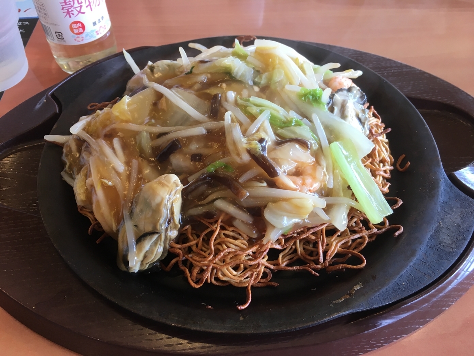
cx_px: 237
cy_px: 178
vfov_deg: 48.2
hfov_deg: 61.7
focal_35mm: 29
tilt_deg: -48.1
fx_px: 397
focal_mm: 4.15
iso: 25
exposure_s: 1/33
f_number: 2.2
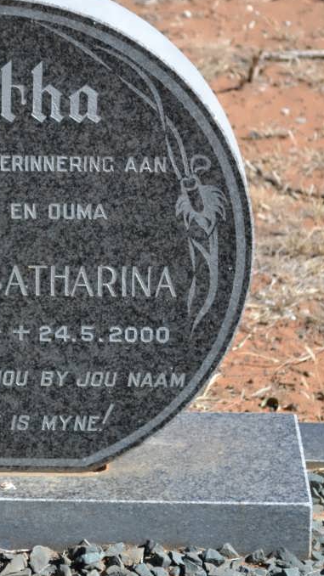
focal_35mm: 153
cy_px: 252
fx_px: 2337
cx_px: -20
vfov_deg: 14.1
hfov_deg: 7.9
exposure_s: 1/125
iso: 180
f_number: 5.6
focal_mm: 55
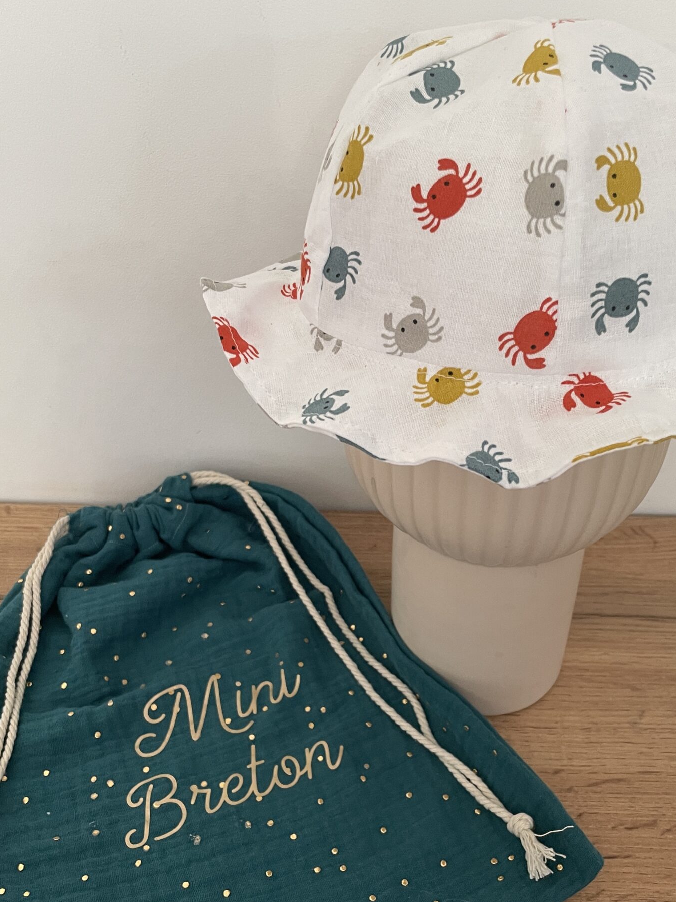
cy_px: 532
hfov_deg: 38.6
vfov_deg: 49.9
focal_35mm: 37
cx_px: 360
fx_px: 964
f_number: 1.6
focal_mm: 4.2
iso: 125
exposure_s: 1/71
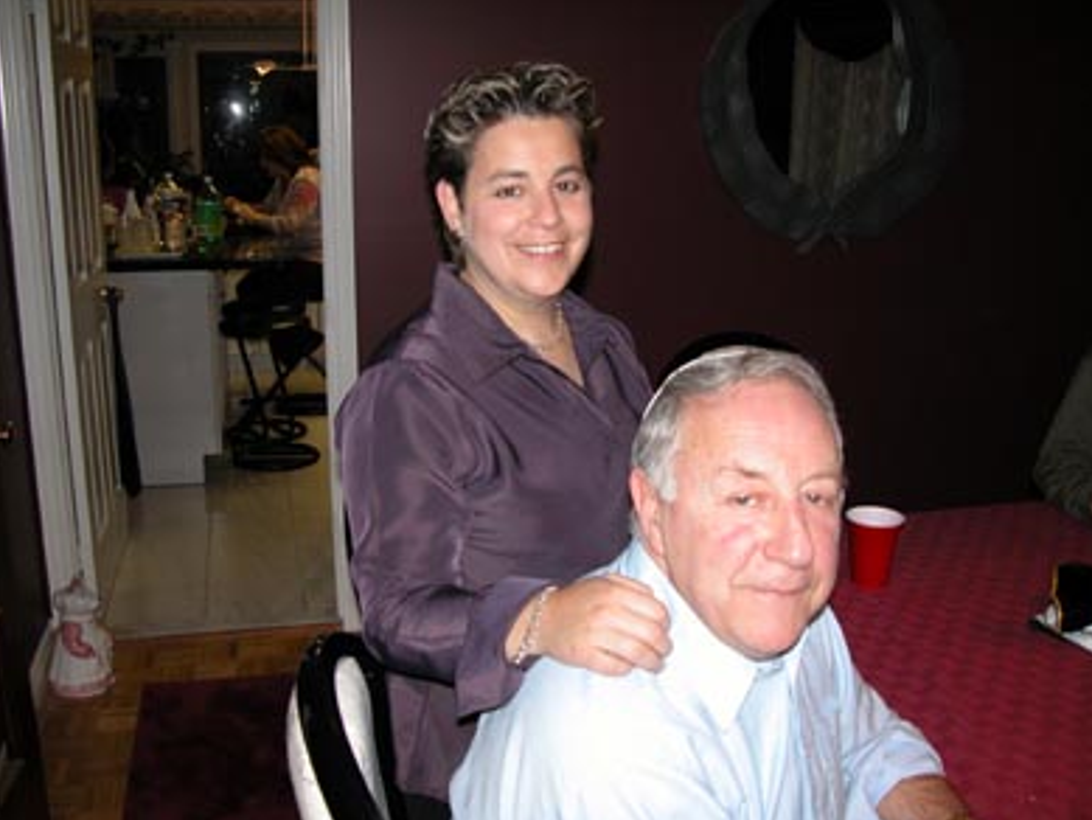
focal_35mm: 36
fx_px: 1136
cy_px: 416
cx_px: 542
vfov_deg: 39.7
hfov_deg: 51.3
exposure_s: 1/60
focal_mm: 8.9
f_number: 2.8
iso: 200
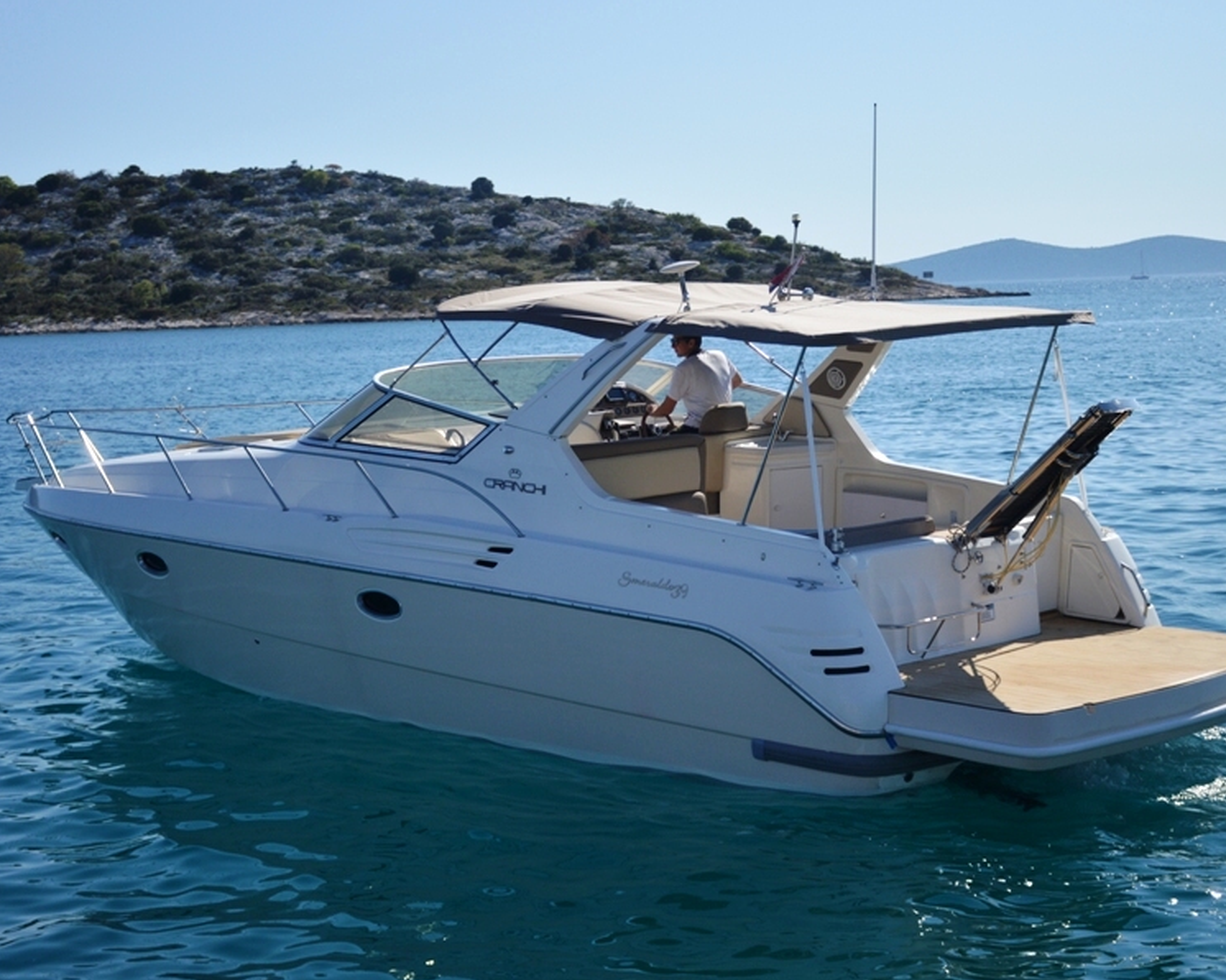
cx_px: 664
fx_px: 2160
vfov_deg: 25.5
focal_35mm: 60
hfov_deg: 31.7
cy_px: 490
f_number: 4.2
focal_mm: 35
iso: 110
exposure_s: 1/1600
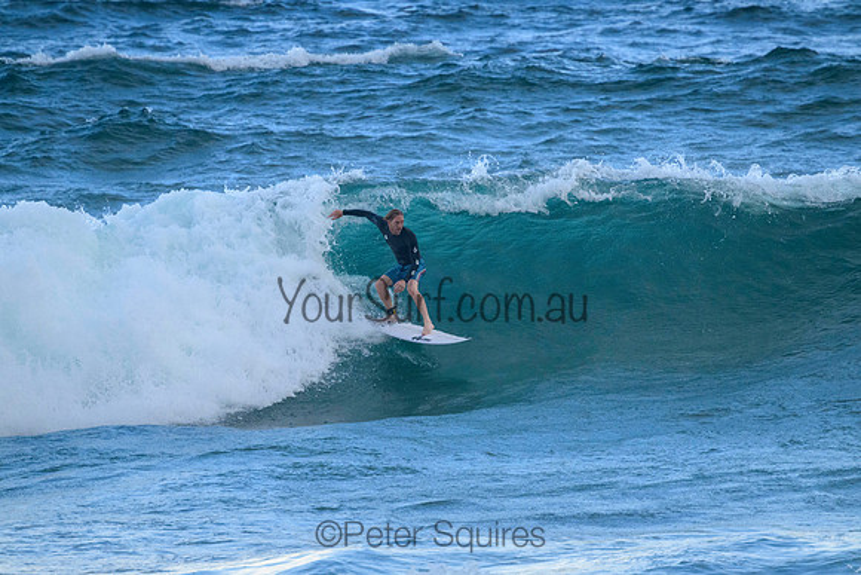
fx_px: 19137
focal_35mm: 800
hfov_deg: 2.6
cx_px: 430
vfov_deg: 1.7
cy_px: 288
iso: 3200
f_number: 11
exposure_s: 1/1600
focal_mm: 800
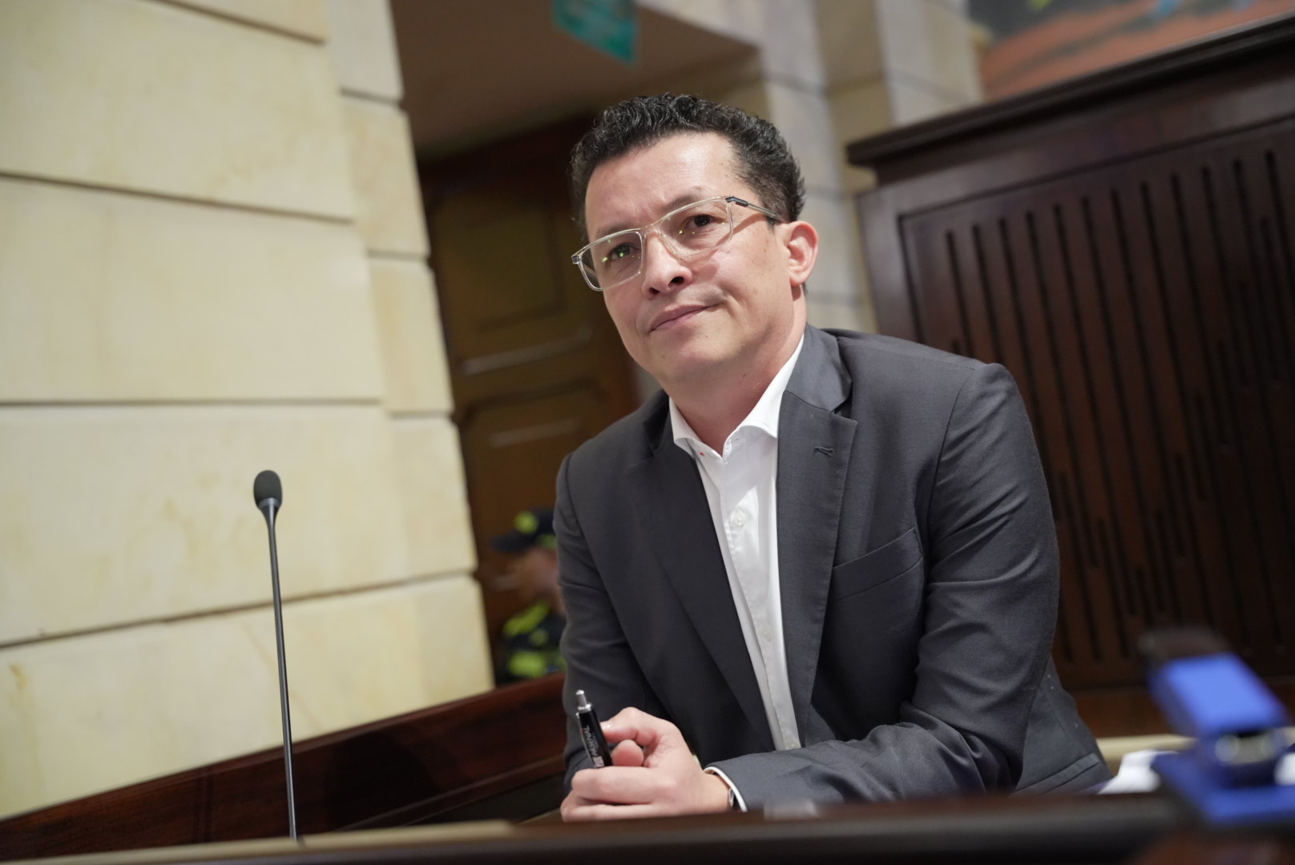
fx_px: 1735
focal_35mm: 48
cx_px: 648
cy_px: 432
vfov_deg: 28.0
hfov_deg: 40.9
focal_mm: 48.2
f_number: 2.8
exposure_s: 1/250
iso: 5000
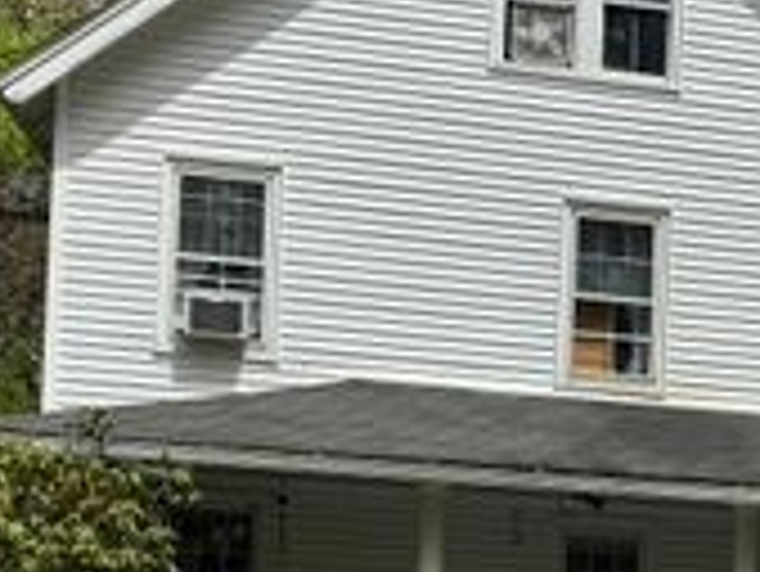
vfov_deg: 19.6
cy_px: 669
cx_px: 706
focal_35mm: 71
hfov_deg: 26.3
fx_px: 1560
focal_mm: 6.76
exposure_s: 1/4310
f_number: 1.78
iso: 80
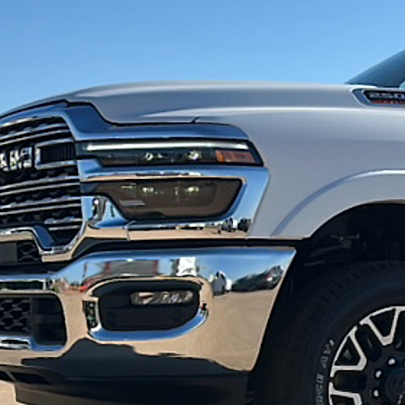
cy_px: 228
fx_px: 1125
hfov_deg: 18.5
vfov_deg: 20.4
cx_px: 574
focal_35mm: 85
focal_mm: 6.86
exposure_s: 1/7692
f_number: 1.78
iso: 80
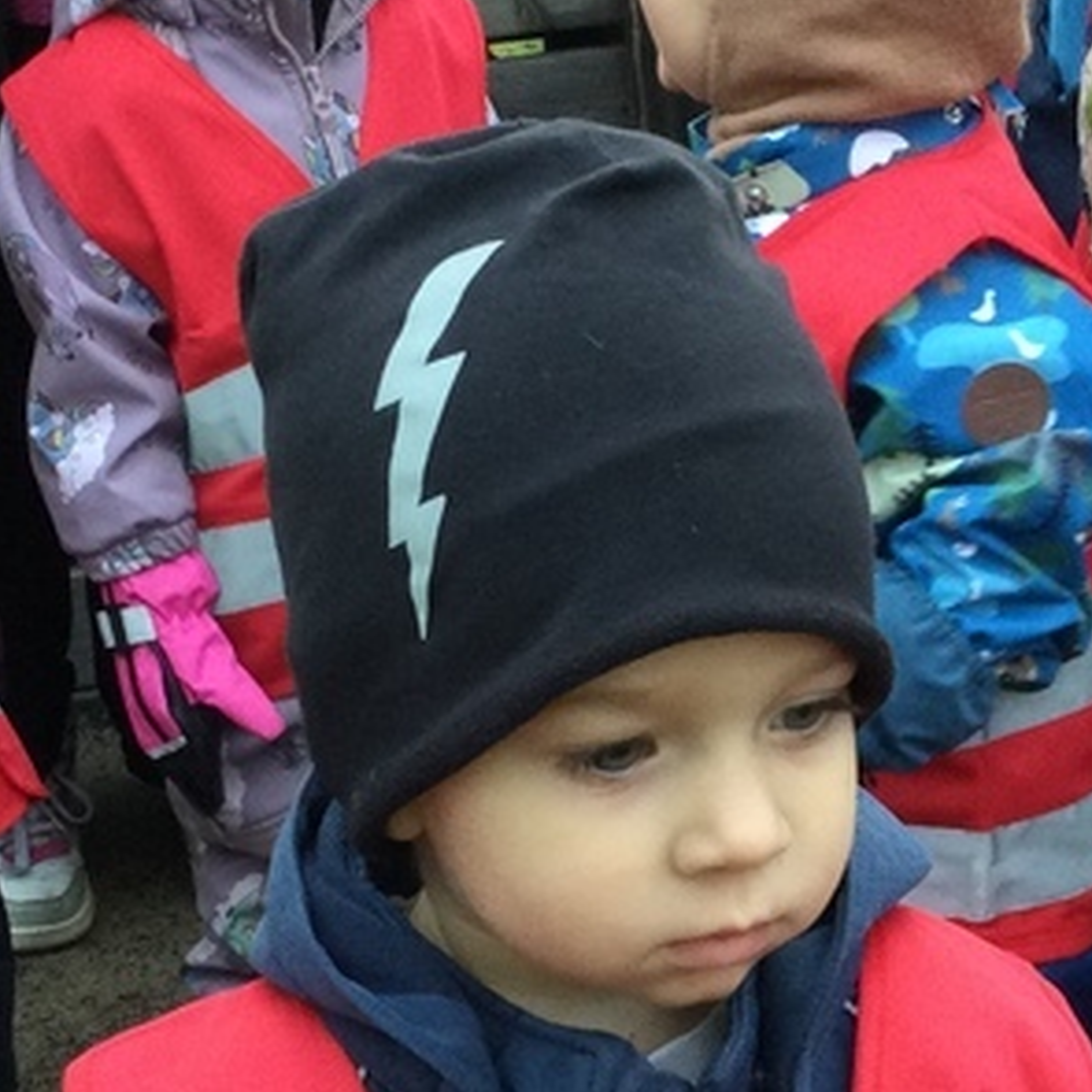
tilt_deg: -24.4
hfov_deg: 17.6
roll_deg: +4.5
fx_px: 3533
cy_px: 781
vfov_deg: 17.5
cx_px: 609
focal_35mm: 99
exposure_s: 1/33
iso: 32
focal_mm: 3.3
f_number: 2.4
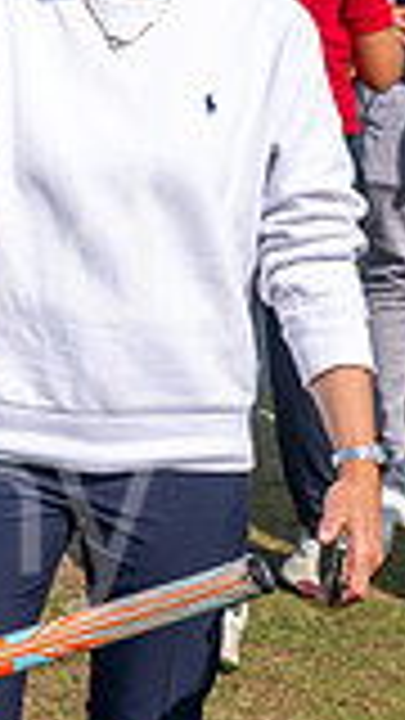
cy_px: 215
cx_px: -550
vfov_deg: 16.1
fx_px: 2539
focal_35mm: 133
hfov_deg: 8.4
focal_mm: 31.5
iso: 250
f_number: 6.3
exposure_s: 1/1600
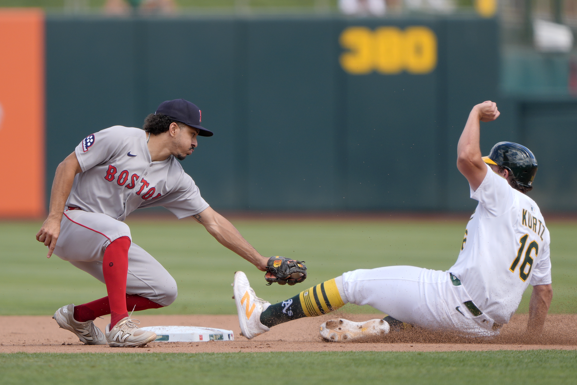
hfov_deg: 5.2
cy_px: 192
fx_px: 6410
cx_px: 288
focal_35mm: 400
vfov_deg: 3.4
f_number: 2.8
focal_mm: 400
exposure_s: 1/2500
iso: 200
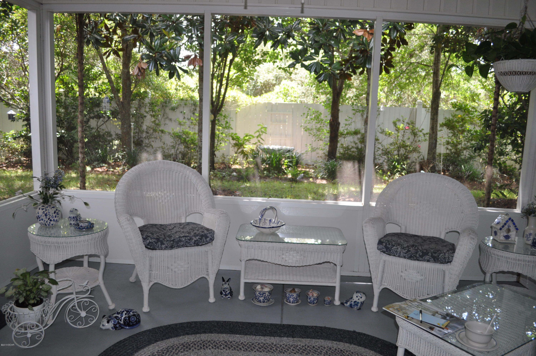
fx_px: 401
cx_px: 268
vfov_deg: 47.8
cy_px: 178
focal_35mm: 27
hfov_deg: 67.4
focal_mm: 18
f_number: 3.5
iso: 500
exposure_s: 1/125
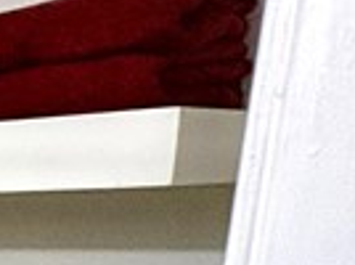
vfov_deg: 12.9
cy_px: 424
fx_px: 1095
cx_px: -808
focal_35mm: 107
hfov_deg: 10.3
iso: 320
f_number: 2.2
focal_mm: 2.22
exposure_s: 1/120
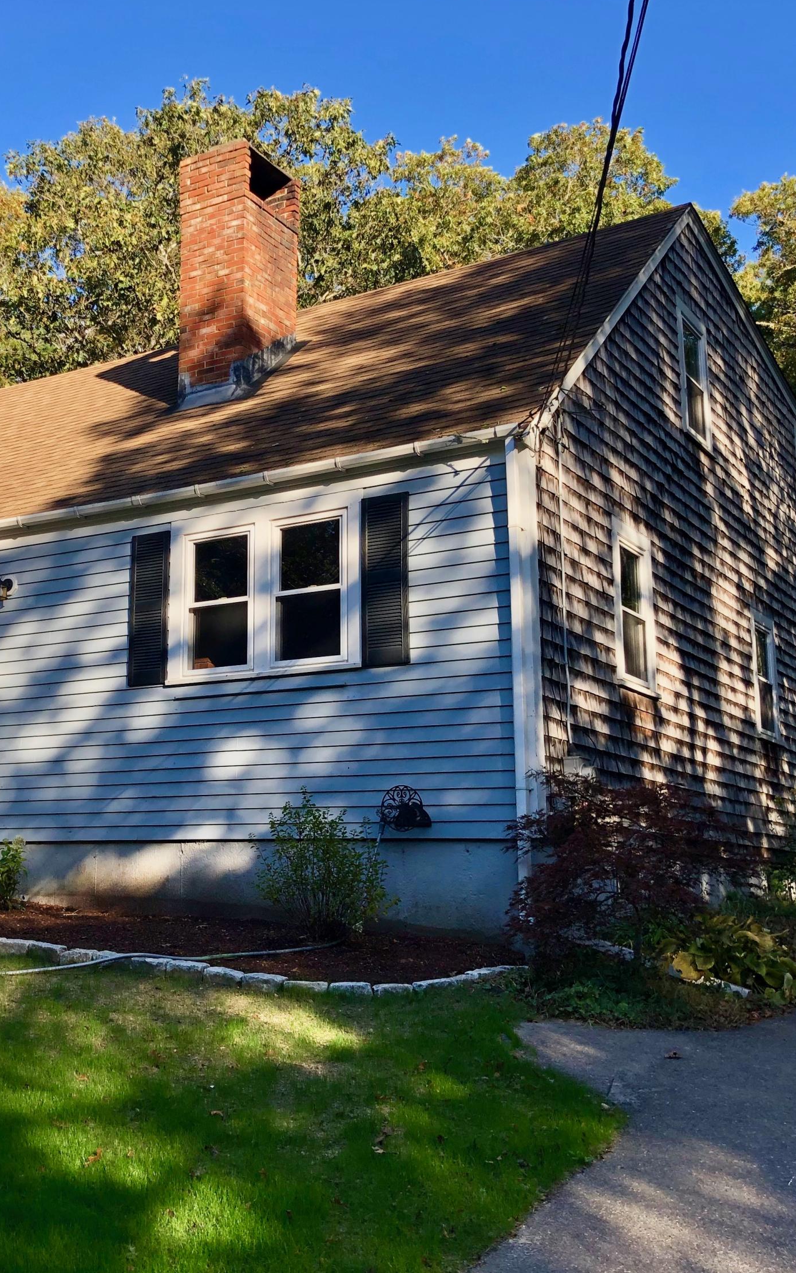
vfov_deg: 49.3
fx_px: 1389
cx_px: 213
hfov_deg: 31.5
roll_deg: +0.1
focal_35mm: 40
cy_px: 635
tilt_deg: +11.6
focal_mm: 4
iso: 20
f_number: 1.8
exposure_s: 1/470
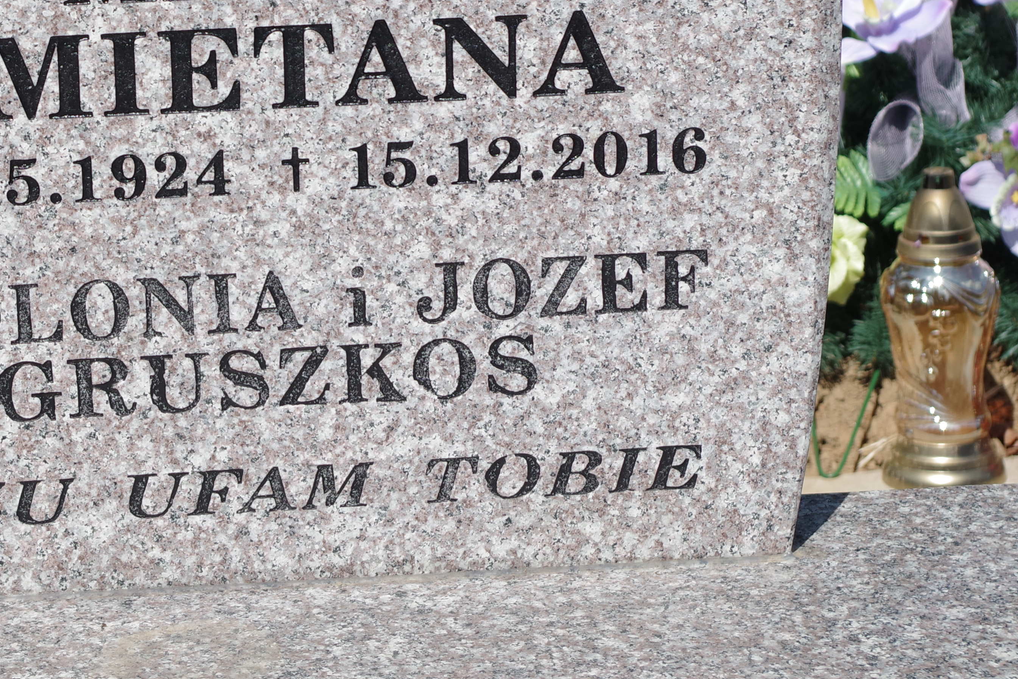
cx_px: 236
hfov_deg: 17.1
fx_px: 3365
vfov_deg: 11.4
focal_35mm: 119
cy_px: 6
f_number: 7.1
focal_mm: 39
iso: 100
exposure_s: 1/400
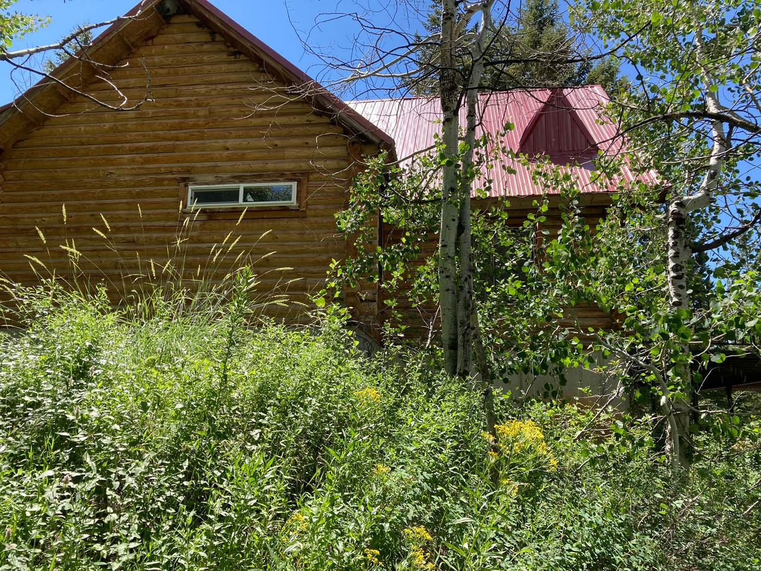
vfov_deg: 49.7
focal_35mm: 28
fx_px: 616
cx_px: 380
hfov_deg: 63.4
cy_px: 286
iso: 20
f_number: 1.8
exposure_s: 1/704
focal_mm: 3.99
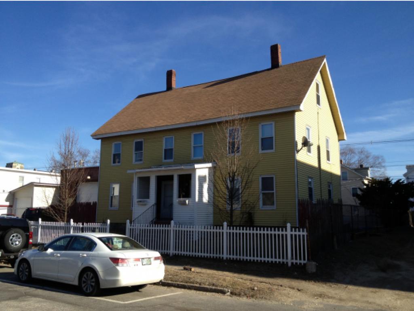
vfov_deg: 40.7
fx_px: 419
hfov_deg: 52.6
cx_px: 207
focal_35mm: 35
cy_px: 156
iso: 50
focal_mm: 4.28
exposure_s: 1/1144
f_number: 2.4
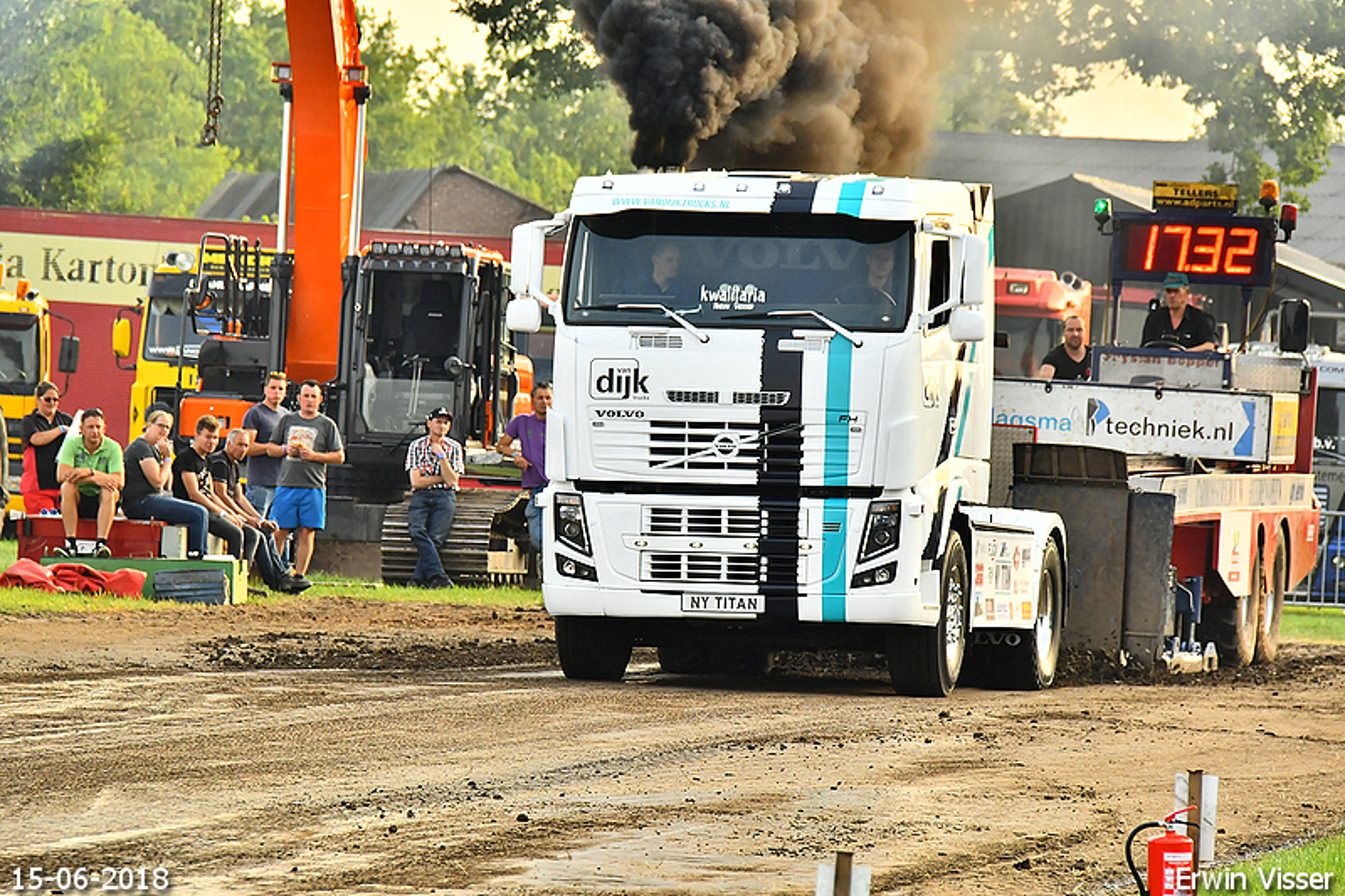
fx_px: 14007
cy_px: 448
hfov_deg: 5.5
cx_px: 672
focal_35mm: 375
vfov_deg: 3.7
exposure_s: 1/400
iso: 640
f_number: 9
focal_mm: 250
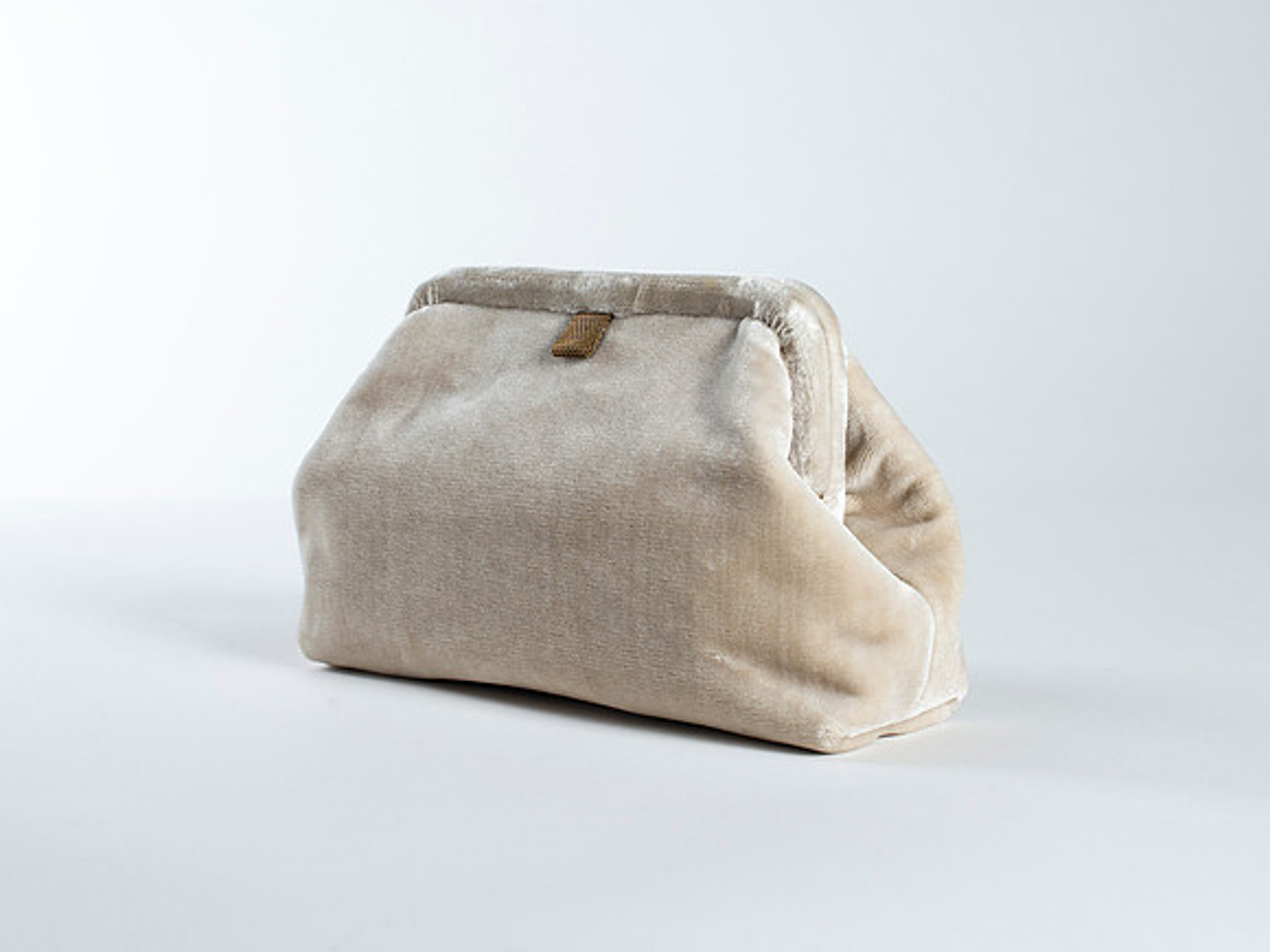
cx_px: 679
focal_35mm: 64
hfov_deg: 30.1
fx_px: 2364
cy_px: 453
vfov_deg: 22.8
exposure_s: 1/200
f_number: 8
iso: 200
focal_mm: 50
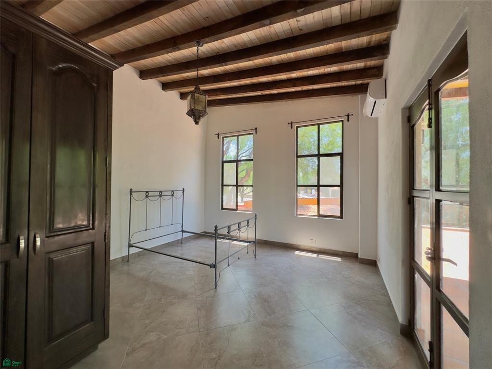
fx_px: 199
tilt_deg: +0.8
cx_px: 246
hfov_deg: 102.1
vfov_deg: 85.7
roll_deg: -0.5
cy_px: 184
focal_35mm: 14
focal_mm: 2.22
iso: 40
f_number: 2.2
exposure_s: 1/112
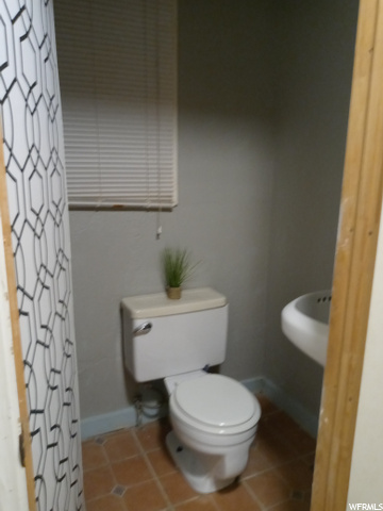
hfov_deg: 49.7
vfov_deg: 63.4
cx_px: 192
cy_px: 256
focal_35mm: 28
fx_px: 413
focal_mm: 3.61
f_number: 1.8
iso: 400
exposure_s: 1/24
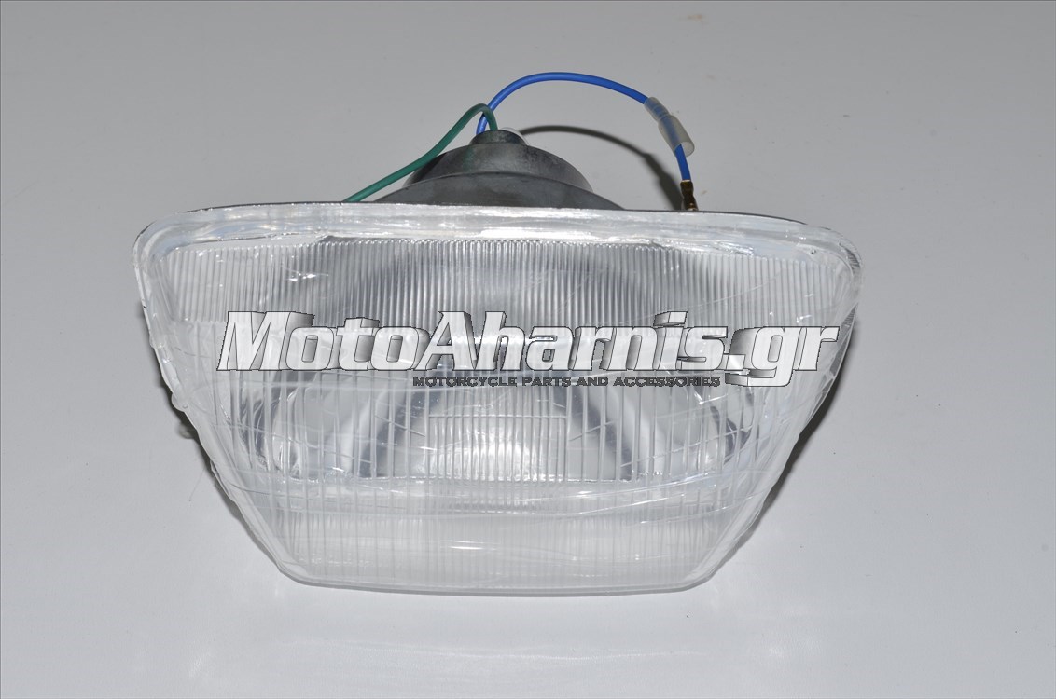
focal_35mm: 82
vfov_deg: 16.5
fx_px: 2415
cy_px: 350
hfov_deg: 24.7
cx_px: 528
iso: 160
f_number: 16
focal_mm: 55
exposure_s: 1/100
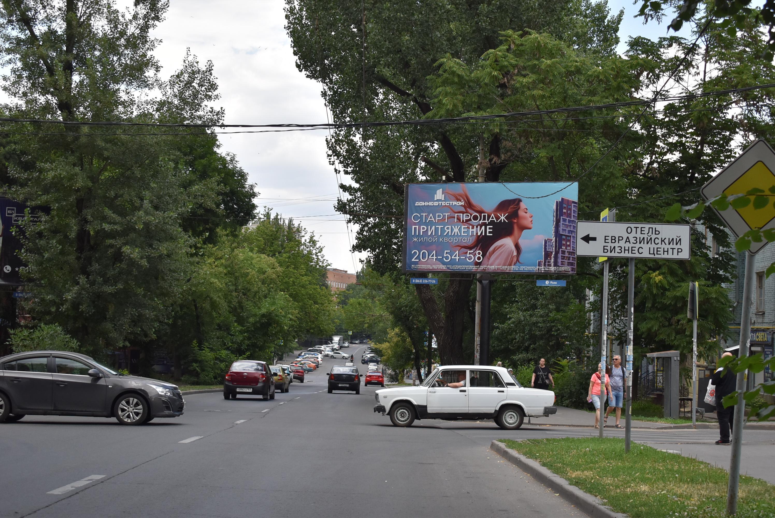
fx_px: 1228
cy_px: 259
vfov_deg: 23.8
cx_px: 388
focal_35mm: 57
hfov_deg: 35.0
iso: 400
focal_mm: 38
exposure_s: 1/1250
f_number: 5
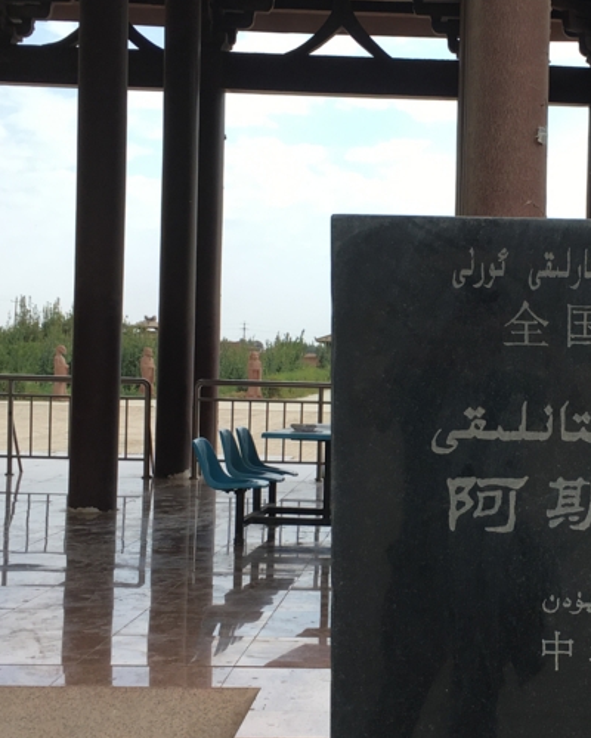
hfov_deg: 25.6
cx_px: 499
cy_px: 388
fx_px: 1268
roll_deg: -0.3
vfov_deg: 32.5
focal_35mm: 58
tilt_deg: -0.1
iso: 25
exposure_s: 1/927
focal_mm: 4.15
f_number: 2.2
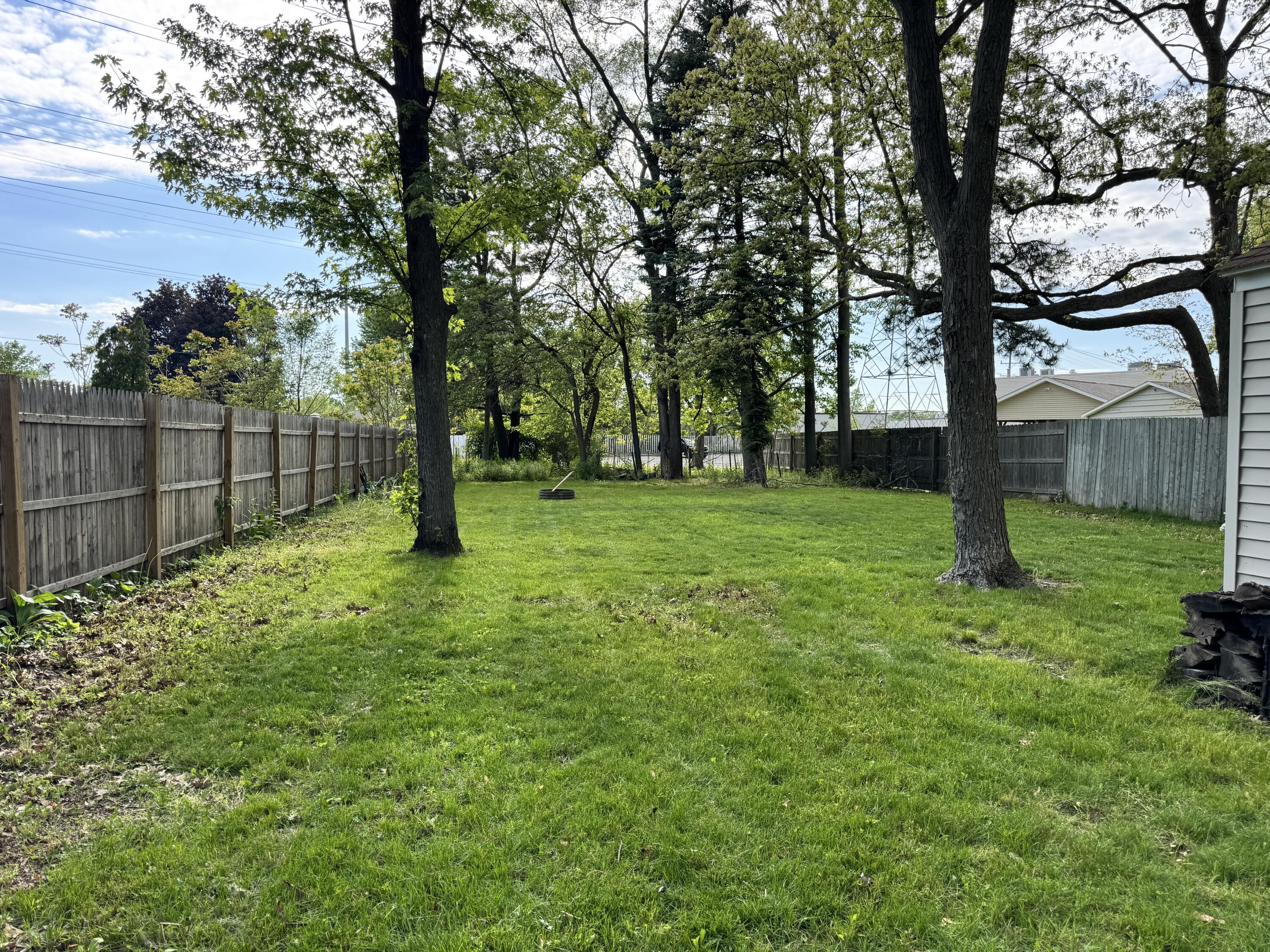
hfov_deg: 71.6
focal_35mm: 24
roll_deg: -0.3
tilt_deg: -4.5
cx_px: 635
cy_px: 476
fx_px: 881
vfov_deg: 56.8
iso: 80
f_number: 1.78
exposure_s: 1/1131
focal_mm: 6.76
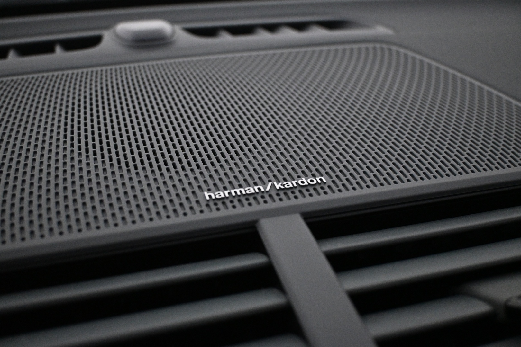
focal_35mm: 36
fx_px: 521
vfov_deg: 36.9
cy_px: 174
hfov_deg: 53.1
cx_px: 260
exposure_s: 1/160
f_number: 4.2
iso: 4000
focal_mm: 24
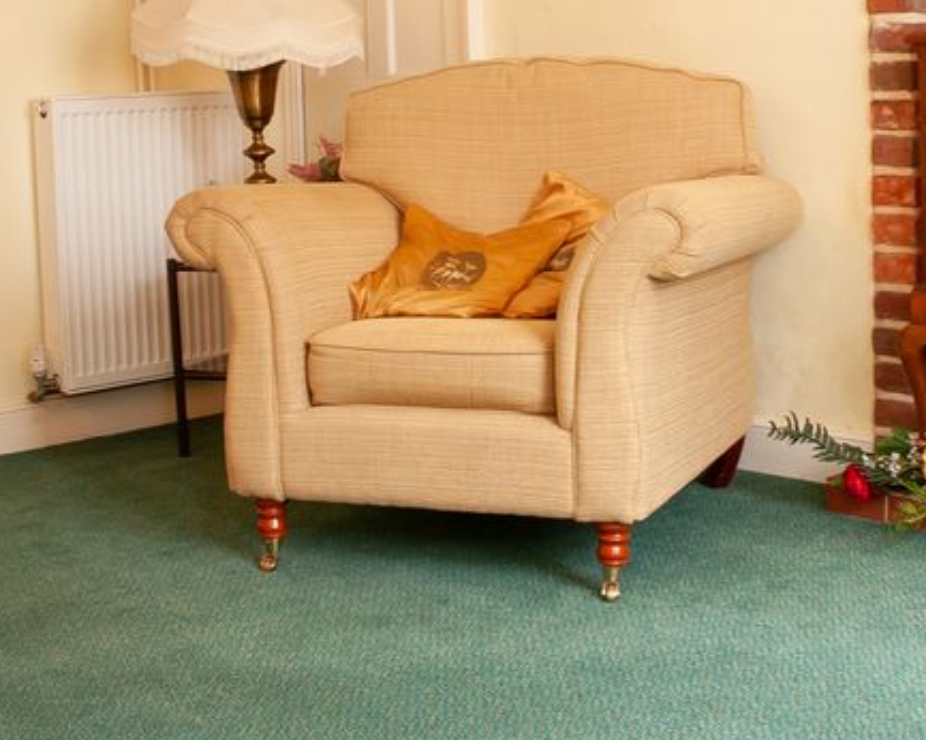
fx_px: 1726
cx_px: 483
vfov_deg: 23.9
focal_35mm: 63
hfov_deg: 30.0
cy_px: 169
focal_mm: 18
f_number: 3.5
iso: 320
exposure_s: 1/40
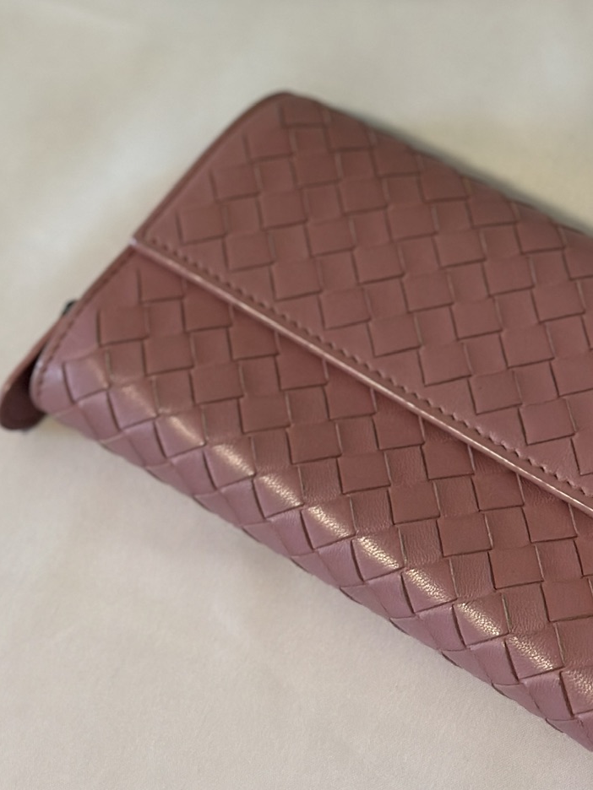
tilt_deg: -54.6
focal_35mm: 105
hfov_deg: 14.0
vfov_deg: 18.5
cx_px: 444
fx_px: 2398
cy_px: 122
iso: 200
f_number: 1.78
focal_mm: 6.86
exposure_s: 1/60
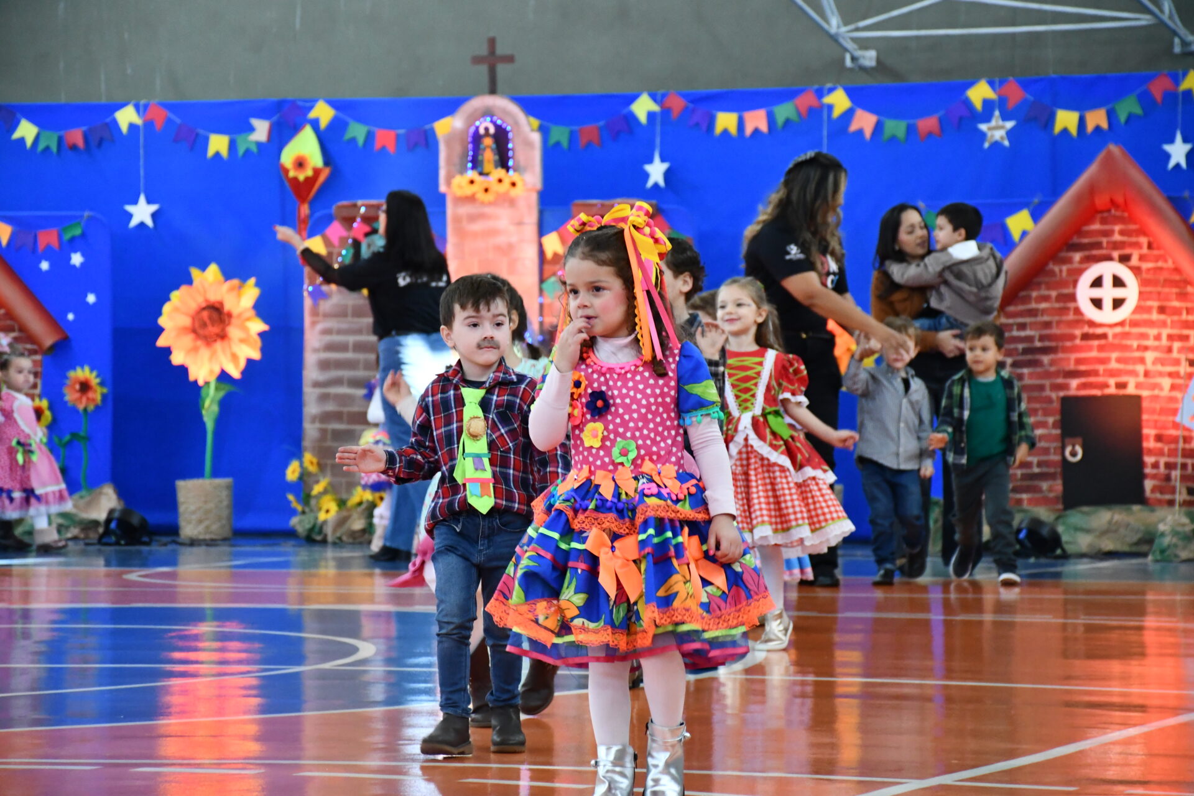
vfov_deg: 10.2
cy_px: 398
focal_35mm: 135
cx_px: 597
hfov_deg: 15.2
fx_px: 4477
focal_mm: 90
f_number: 5.3
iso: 3200
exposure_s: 1/125
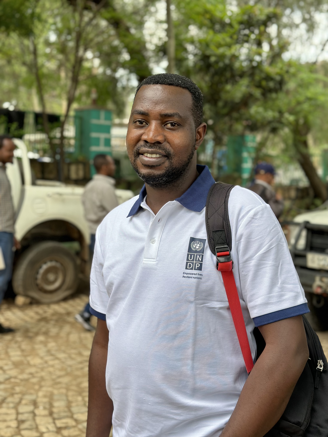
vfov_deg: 39.7
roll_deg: -0.4
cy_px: 218
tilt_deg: -5.9
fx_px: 606
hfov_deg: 30.3
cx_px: 164
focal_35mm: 48
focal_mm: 6.86
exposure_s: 1/343
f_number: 1.78
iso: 80
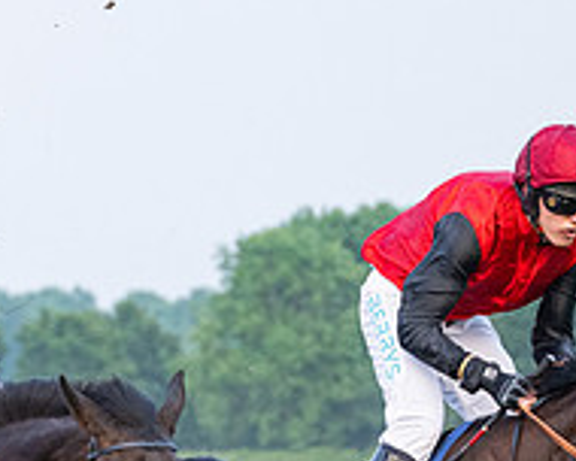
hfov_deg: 5.7
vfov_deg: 4.6
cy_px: 546
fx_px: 5779
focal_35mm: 339
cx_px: -194
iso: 1250
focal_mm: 98
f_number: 4
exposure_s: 1/1600
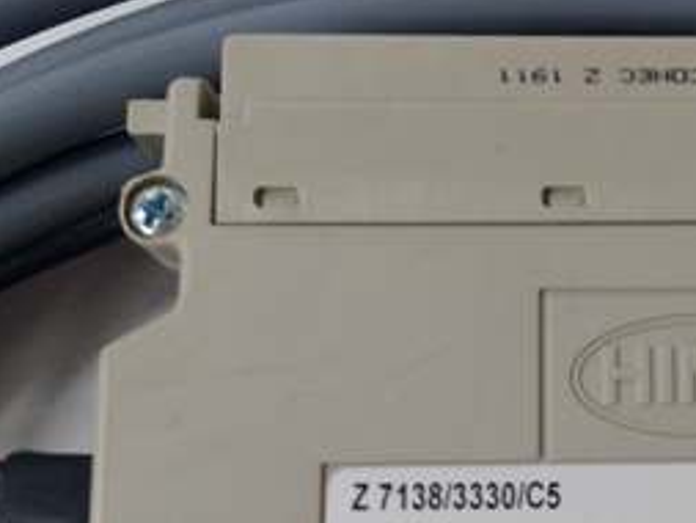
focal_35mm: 64
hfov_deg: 28.5
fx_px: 1287
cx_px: 682
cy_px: 339
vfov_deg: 22.9
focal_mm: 3.79
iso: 384
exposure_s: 1/33
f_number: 2
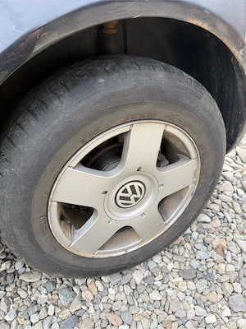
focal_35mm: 24
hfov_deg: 56.8
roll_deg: -4.1
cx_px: 123
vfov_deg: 71.6
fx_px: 227
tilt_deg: -36.2
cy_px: 164
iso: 80
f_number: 1.78
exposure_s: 1/440
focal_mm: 6.76
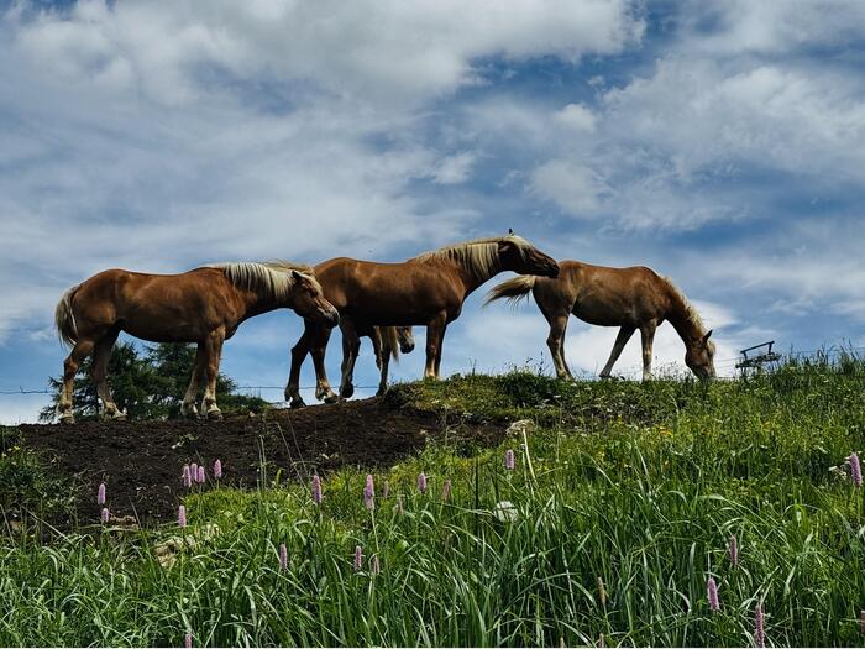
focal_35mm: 48
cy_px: 324
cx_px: 432
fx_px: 1199
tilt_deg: +13.7
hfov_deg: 39.7
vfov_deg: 30.3
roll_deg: +2.0
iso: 64
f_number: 1.78
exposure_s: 1/9009
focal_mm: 6.76
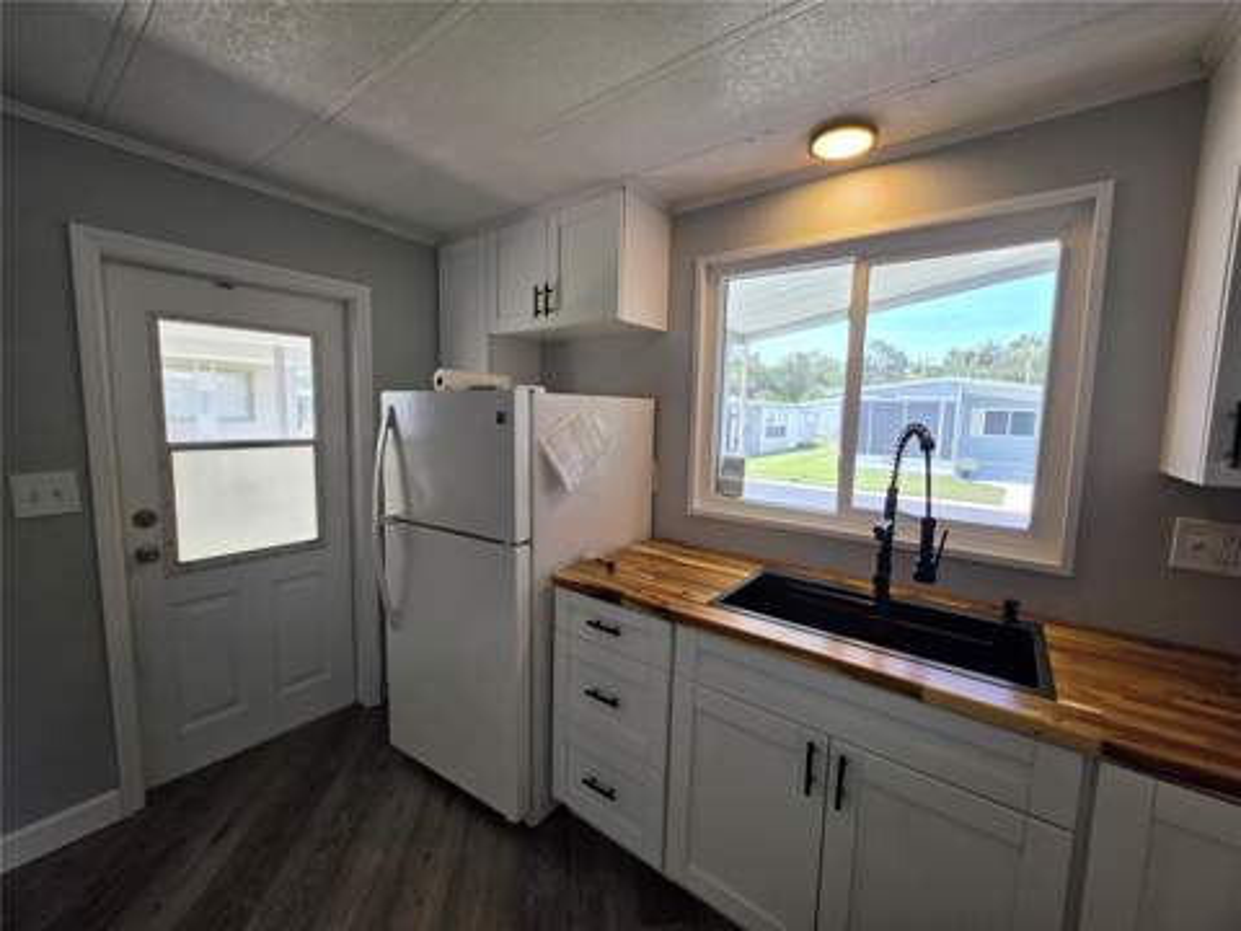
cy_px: 466
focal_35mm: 13
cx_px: 620
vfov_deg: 89.9
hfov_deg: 106.2
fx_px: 466
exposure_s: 1/120
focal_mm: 2.2
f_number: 1.9
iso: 20
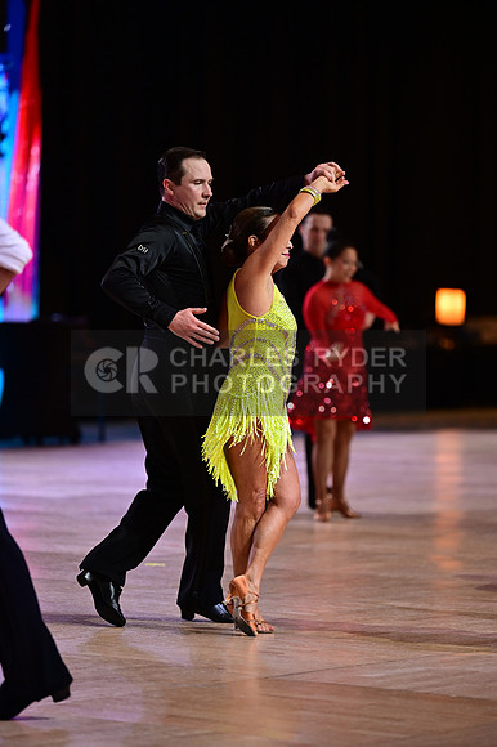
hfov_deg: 8.6
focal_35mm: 160
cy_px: 374
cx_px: 248
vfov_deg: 12.8
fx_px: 3317
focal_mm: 160
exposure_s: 1/800
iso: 1600
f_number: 2.8
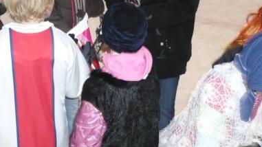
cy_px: 49
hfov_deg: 32.3
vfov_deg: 18.7
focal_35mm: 64
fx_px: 444
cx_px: 72
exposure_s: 1/30
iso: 320
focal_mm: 5.8
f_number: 2.8
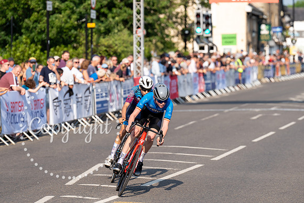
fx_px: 1744
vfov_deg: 6.7
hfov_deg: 10.0
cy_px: 102
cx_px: 165
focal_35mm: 206
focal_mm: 175
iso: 160
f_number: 4
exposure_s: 1/1000
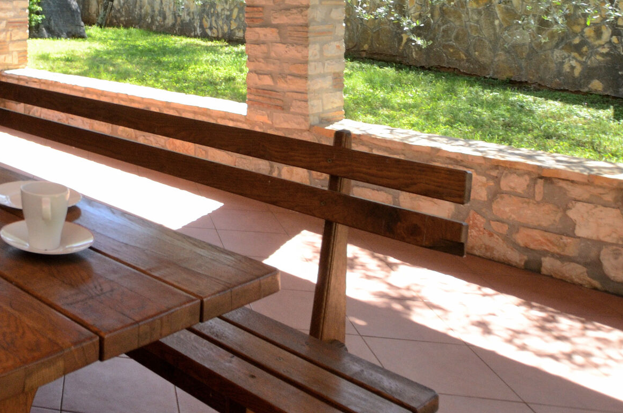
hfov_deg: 41.0
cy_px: -5
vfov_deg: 33.4
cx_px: -84
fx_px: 622
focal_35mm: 36
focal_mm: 10
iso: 640
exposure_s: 1/200
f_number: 7.1
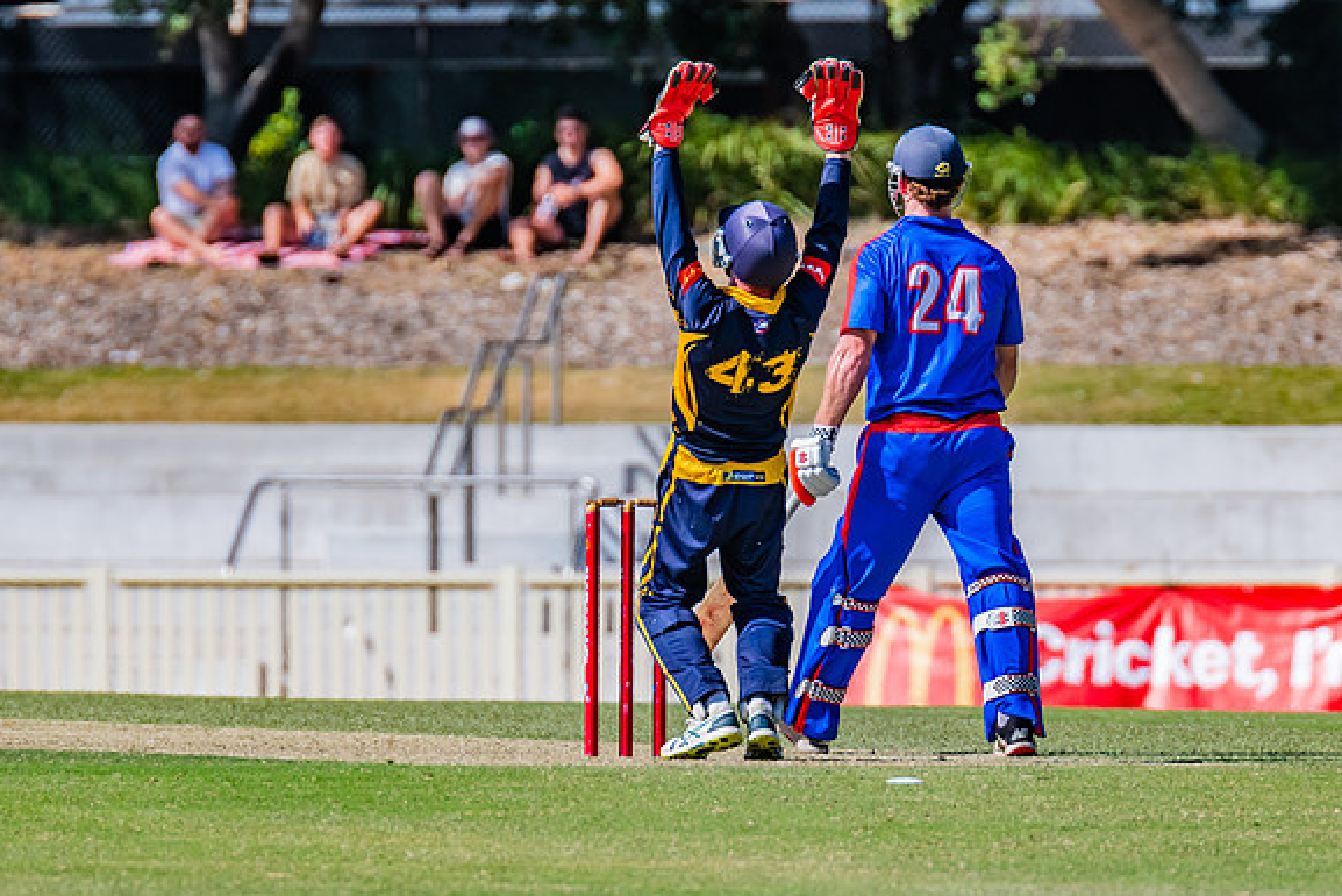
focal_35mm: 793
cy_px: 494
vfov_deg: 1.7
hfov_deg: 2.6
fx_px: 29567
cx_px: 754
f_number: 9
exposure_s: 1/2000
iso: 640
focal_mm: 600
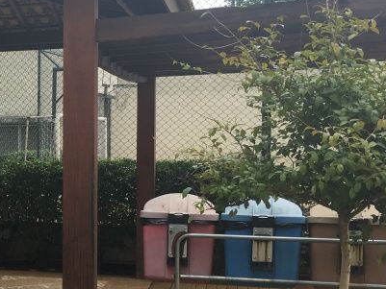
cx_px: -68
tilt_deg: -5.0
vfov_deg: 19.8
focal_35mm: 74
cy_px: 197
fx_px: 825
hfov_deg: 24.1
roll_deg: +0.6
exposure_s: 1/204
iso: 25
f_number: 2.2
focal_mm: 4.15
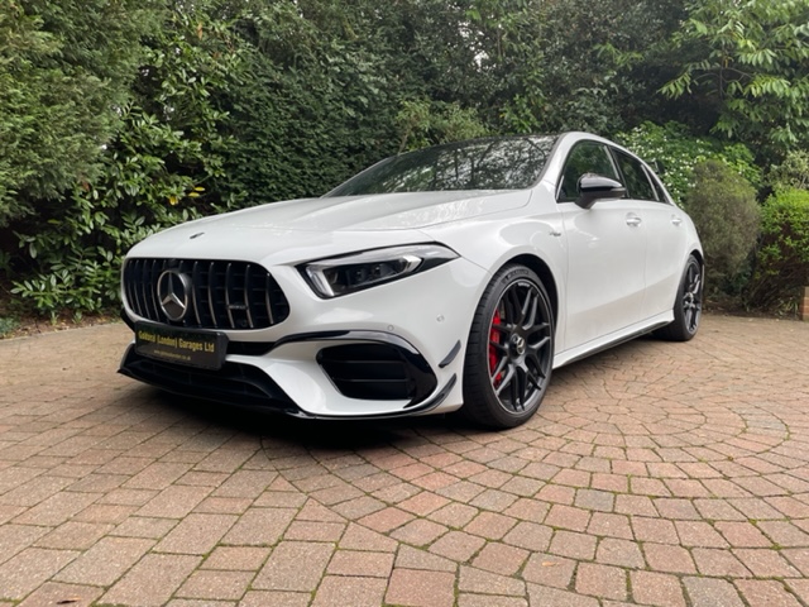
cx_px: 404
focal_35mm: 26
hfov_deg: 67.3
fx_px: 608
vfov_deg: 53.1
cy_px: 304
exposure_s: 1/362
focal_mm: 4.2
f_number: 1.6
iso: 32
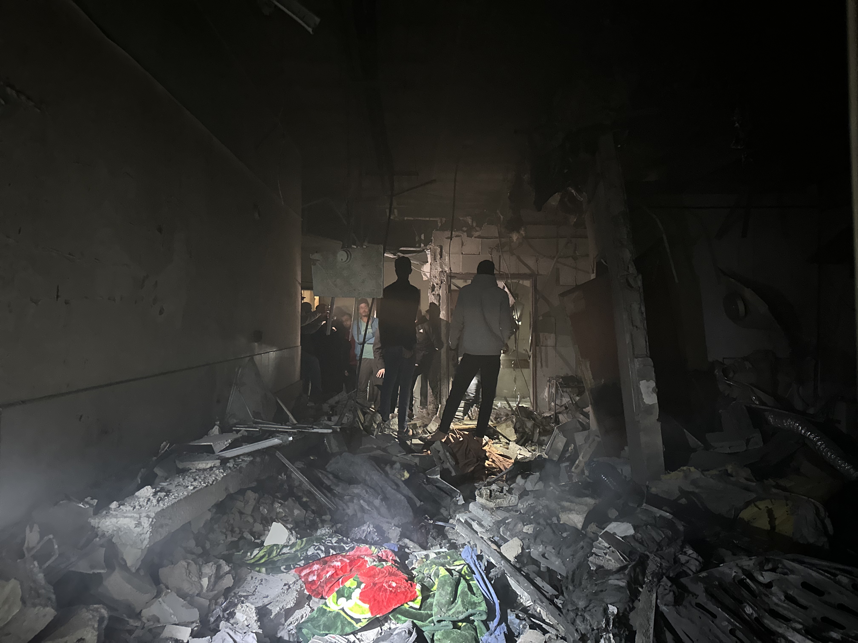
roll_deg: -1.3
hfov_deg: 71.6
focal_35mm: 24
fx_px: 595
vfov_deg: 56.8
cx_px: 429
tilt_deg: +0.1
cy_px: 322
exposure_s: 1/15
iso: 2500
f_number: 1.78
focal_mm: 6.86
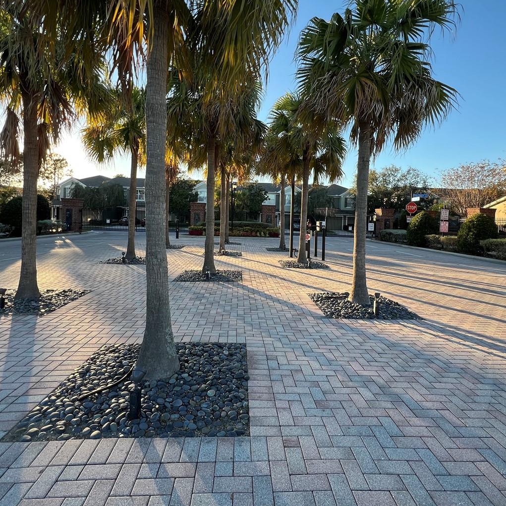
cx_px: 262
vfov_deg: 80.5
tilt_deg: -1.9
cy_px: 230
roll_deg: -1.5
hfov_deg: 80.7
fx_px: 298
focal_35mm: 18
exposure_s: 1/252
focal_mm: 1.57
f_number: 1.8
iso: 32
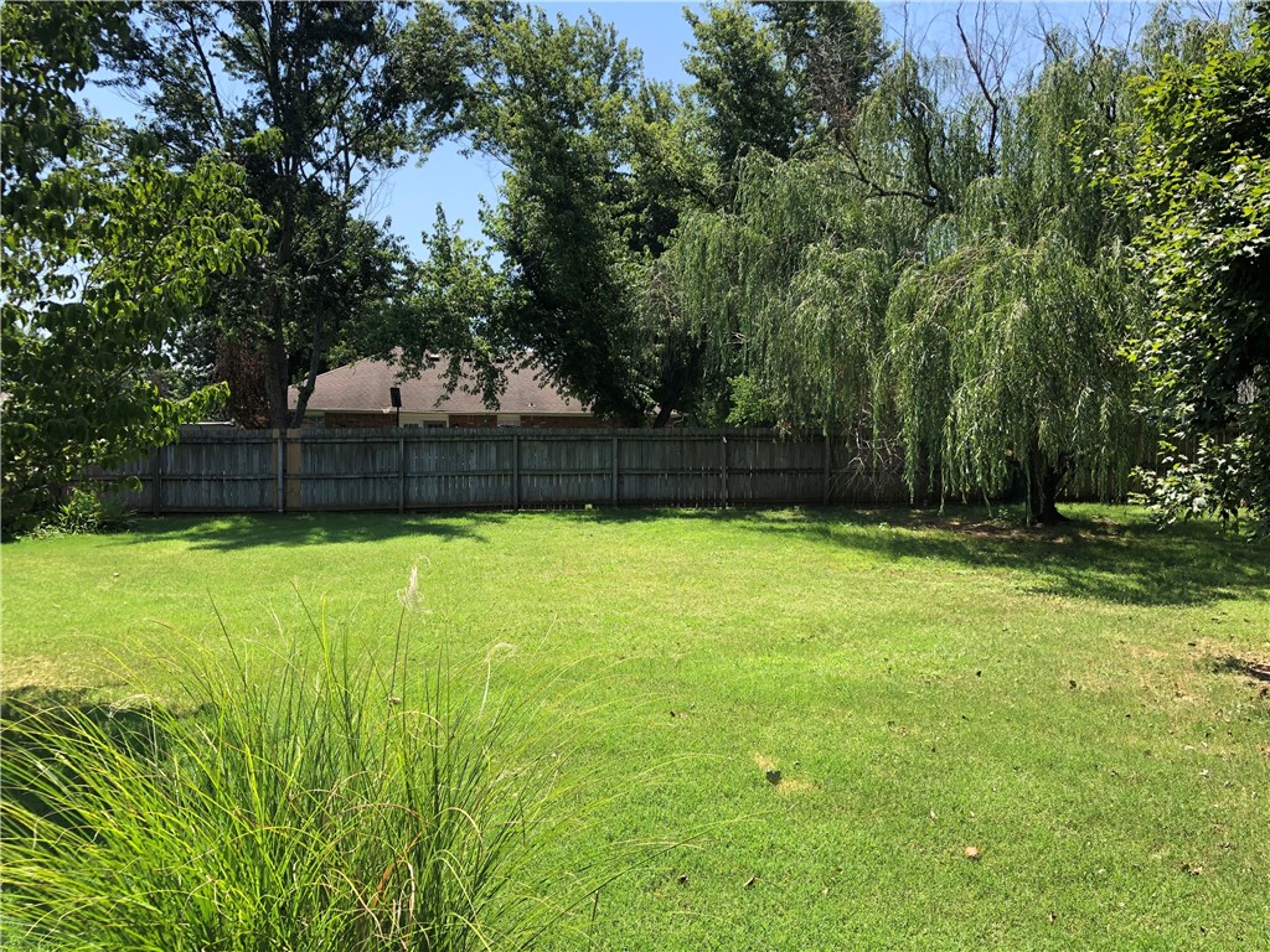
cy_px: 476
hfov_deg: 63.4
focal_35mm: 28
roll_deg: +0.7
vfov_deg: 49.7
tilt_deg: -2.6
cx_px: 635
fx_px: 1027
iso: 20
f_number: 1.8
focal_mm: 3.99
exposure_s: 1/694
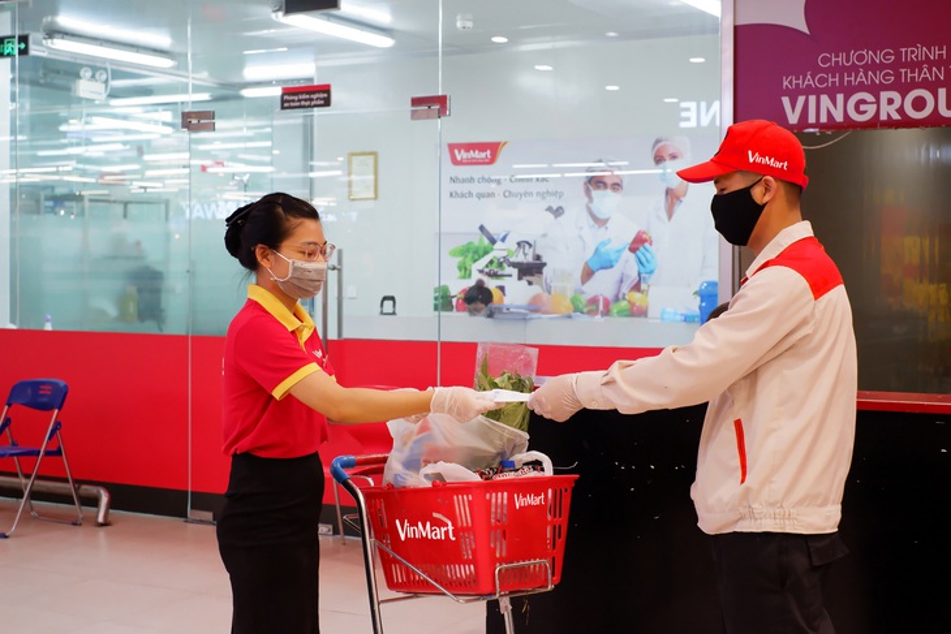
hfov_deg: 37.5
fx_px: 1400
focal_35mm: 53
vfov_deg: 25.5
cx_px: 476
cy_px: 317
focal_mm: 35
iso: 1600
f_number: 4
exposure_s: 1/75
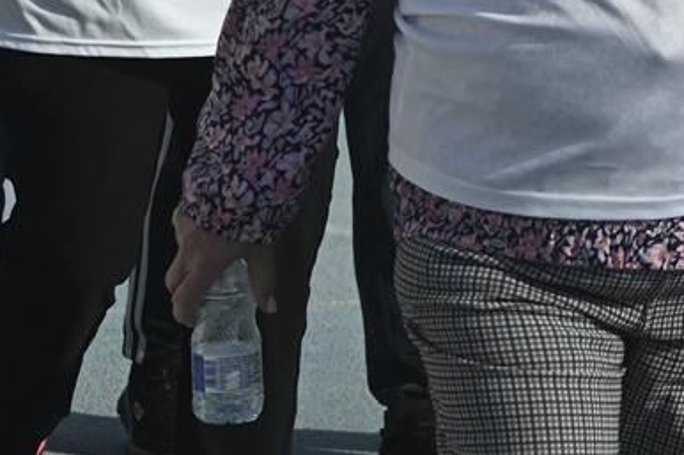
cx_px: 1155
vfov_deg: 3.3
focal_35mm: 414
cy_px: -166
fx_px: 7862
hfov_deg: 4.9
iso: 500
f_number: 10
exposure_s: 1/1000
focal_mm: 104
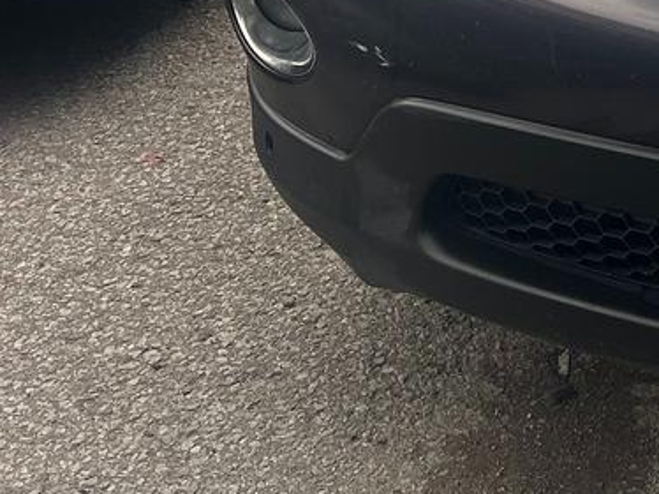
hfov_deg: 18.4
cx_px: 1096
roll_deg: -4.2
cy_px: -109
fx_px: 1693
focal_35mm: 89
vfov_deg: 15.9
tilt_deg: -19.7
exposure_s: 1/302
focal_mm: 5.7
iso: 50
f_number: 1.5
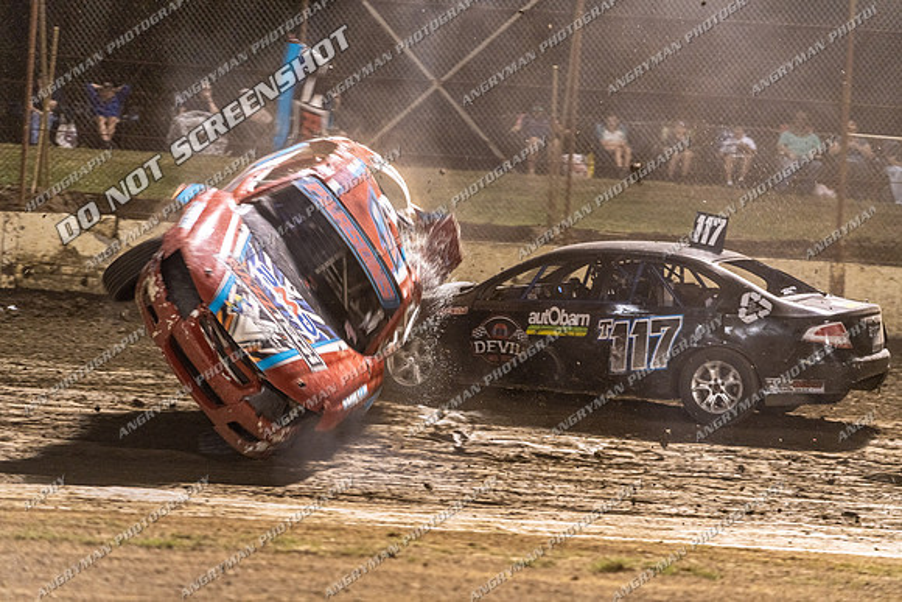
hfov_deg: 17.8
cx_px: 451
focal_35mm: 115
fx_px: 2882
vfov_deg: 11.9
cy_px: 301
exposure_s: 1/160
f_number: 2.8
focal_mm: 115
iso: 1600
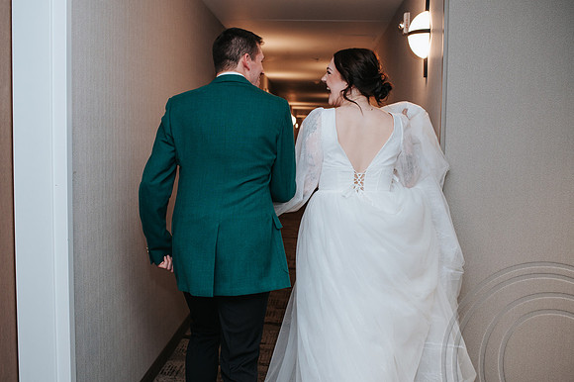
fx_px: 618
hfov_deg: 49.8
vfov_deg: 34.4
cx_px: 264
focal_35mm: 39
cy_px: 191
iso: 800
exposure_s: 1/200
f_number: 3.2
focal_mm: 35
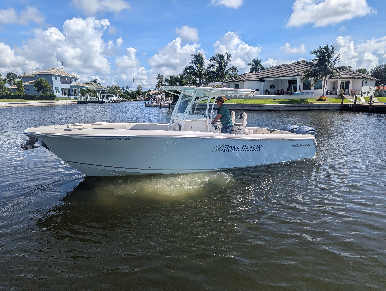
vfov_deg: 56.9
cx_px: 193
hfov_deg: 71.5
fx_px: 268
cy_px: 146
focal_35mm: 24
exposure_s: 1/3425
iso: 45
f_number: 1.85
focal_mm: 6.81
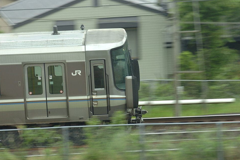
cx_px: 114
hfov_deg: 7.5
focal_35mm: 273
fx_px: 1820
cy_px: 85
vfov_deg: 5.0
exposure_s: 1/125
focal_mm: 170
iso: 400
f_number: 6.3
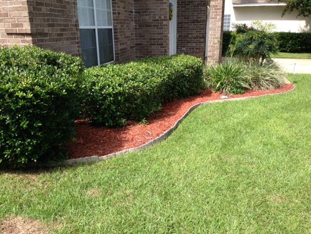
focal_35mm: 33
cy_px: 117
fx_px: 296
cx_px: 156
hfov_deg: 55.4
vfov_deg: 42.9
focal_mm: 4.13
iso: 50
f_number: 2.4
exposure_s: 1/669
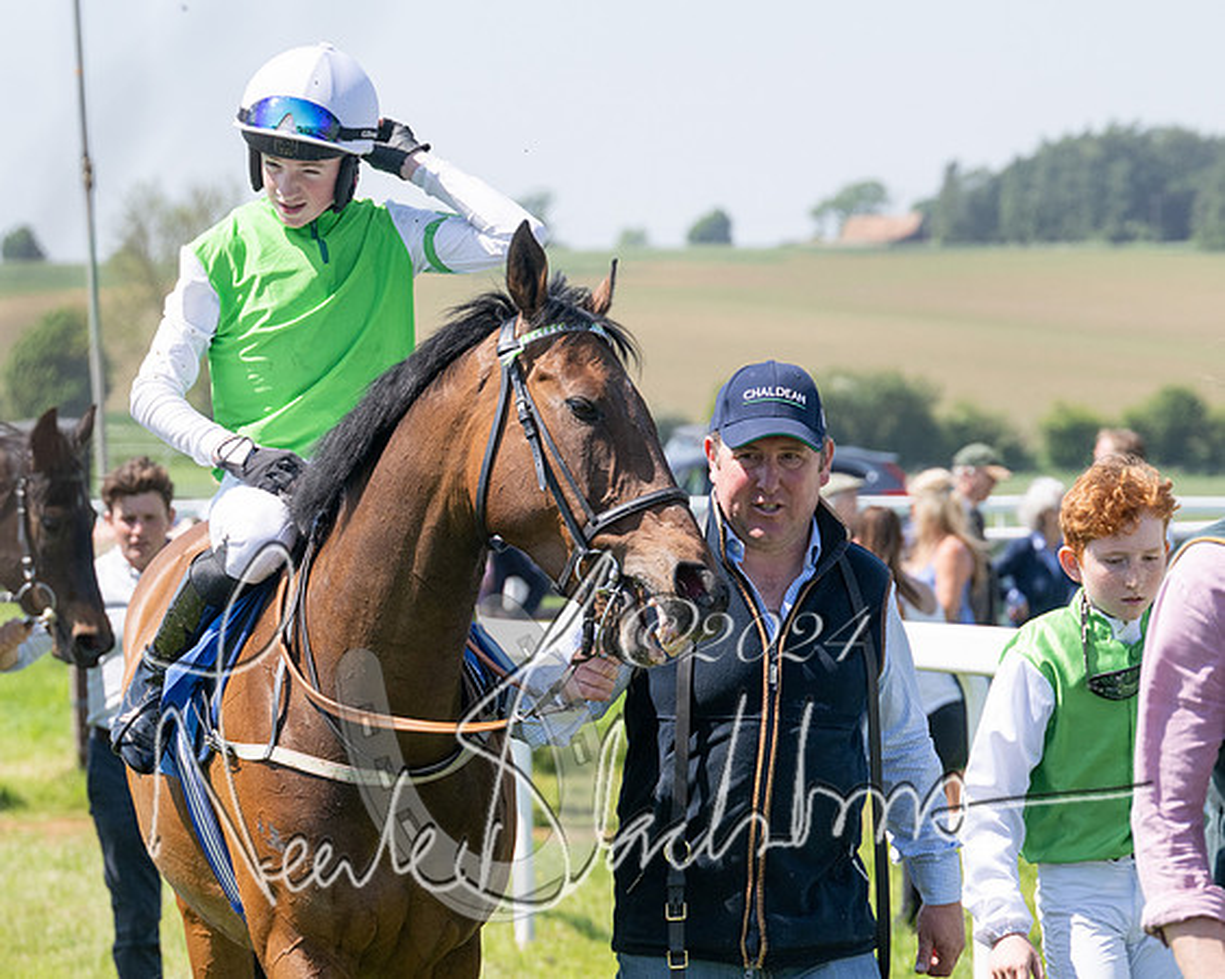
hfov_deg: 11.6
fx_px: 6031
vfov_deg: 9.3
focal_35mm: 166
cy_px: 490
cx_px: 516
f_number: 5
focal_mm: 98
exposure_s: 1/2000
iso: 400
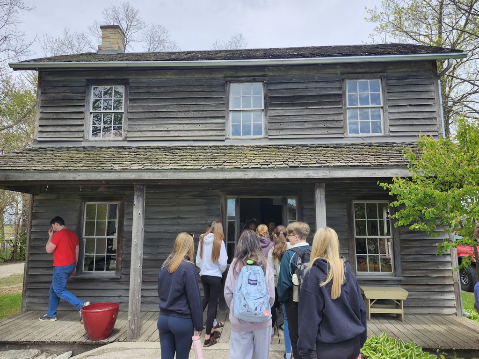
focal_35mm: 23
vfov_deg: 58.9
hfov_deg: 73.9
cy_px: 180
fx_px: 318
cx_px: 240
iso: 25
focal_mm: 5.54
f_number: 1.8
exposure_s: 1/1000
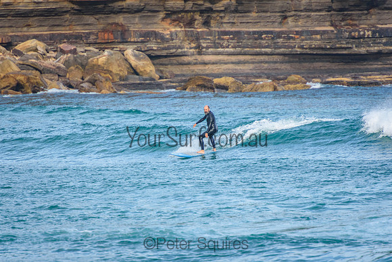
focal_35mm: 600
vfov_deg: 2.3
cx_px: 196
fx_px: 6535
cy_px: 131
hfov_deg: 3.4
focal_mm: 400
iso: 500
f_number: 5.6
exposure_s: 1/1000
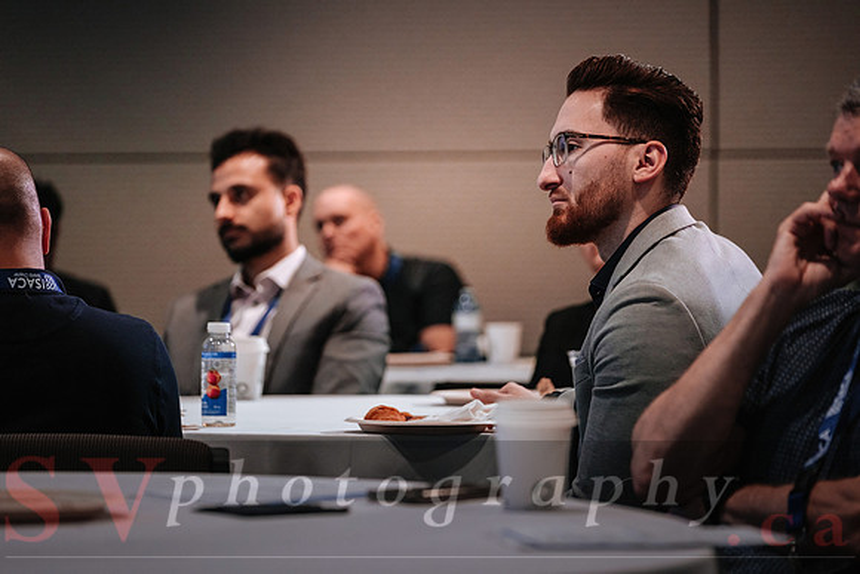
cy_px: 287
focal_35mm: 166
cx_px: 430
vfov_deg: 8.3
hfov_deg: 12.4
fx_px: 3966
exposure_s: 1/125
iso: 800
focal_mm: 110.6
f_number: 2.8
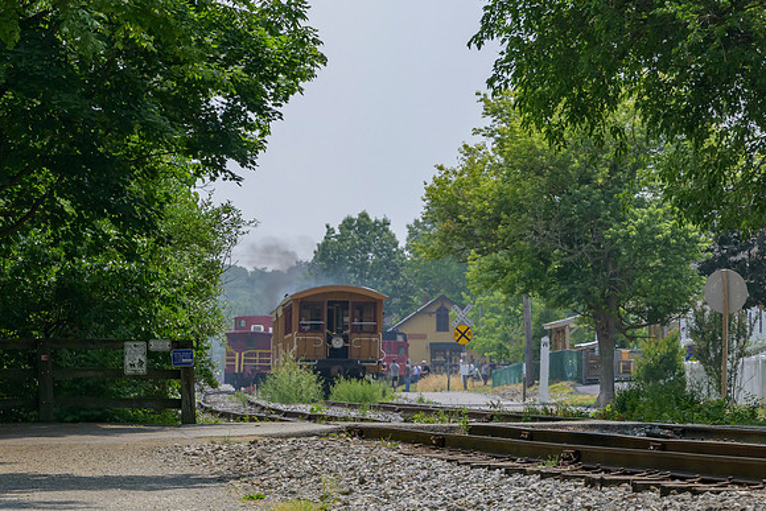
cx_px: 367
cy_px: 320
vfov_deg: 6.1
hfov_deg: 9.1
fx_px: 4819
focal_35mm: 226
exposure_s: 1/4000
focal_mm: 120
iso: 1600
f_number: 8
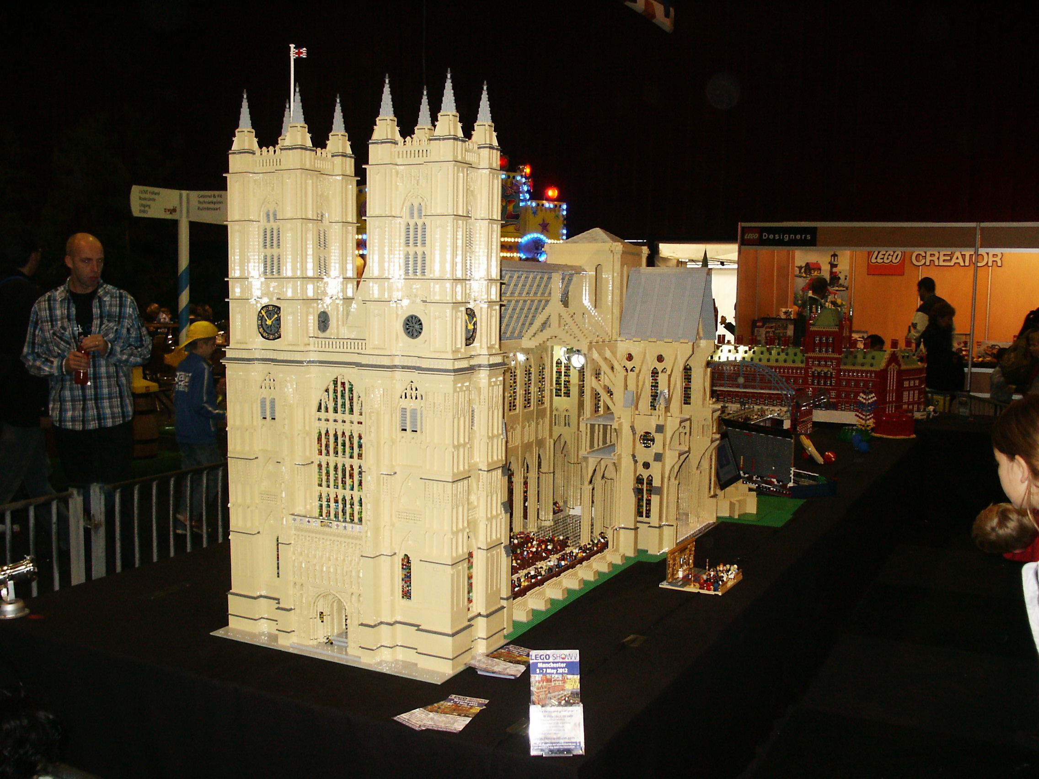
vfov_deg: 40.7
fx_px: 1051
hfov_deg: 52.6
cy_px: 390
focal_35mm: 35
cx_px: 520
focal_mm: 7.18
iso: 200
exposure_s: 1/45
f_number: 3
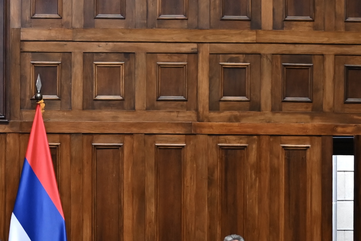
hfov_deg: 11.9
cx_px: -46
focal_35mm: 170
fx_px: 1704
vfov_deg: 8.0
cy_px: 219
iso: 800
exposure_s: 1/400
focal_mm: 36
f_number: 2.8
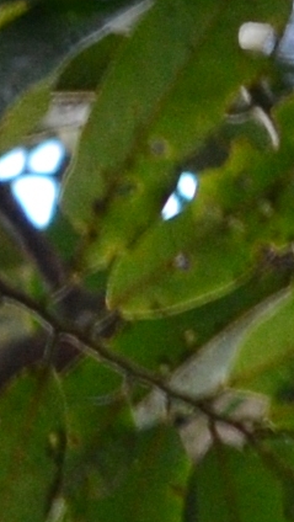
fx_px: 19261
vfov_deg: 1.6
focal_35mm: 1392
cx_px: 551
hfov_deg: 0.9
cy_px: 537
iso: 800
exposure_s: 1/80
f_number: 5.6
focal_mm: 190
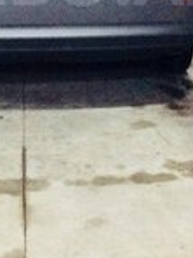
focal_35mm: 107
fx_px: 795
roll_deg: +1.4
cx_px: 49
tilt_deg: -8.5
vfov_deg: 17.8
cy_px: -21
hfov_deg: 13.8
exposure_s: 1/25
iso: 160
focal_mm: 3.3
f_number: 2.4
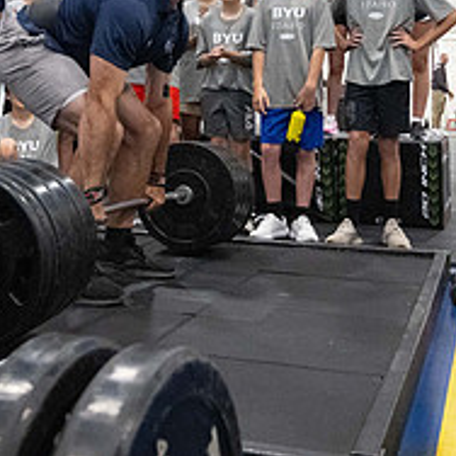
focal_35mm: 63
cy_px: -11
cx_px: 158
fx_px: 939
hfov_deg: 27.2
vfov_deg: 25.8
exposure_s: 1/320
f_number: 4
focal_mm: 24
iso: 10000
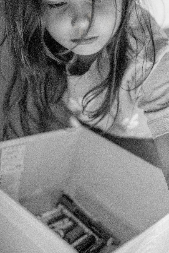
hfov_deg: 26.3
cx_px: 114
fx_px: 359
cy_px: 83
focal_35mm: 51
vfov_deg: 38.4
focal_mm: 35
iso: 20000
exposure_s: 1/160
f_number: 2
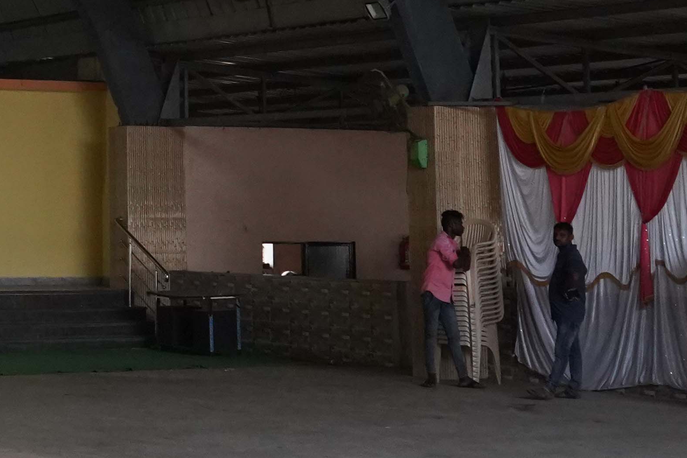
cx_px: -159
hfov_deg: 18.1
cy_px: -105
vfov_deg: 12.5
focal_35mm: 107
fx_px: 2042
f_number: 4.5
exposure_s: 1/200
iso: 5000
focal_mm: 28
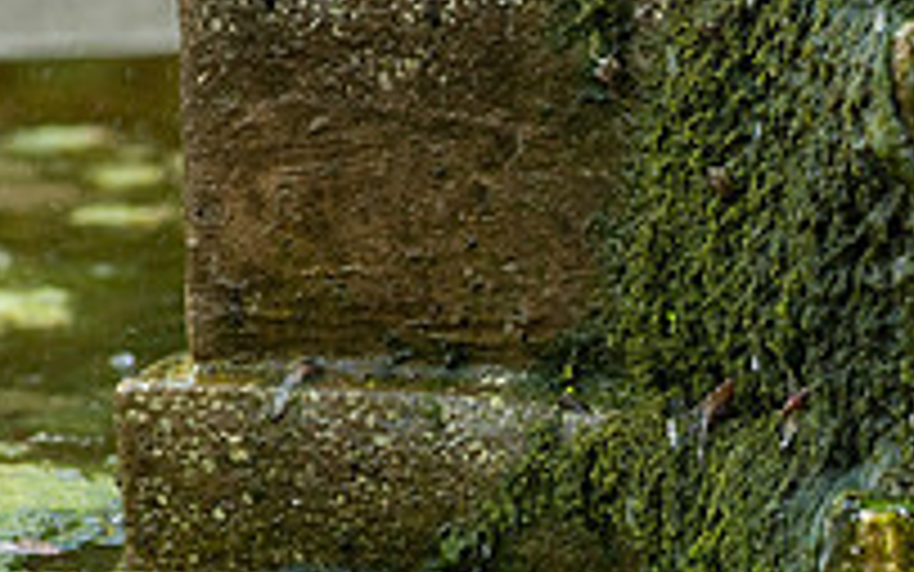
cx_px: 923
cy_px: 577
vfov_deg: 2.4
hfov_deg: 3.9
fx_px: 13430
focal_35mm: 539
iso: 640
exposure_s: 1/320
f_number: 4
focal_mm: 185
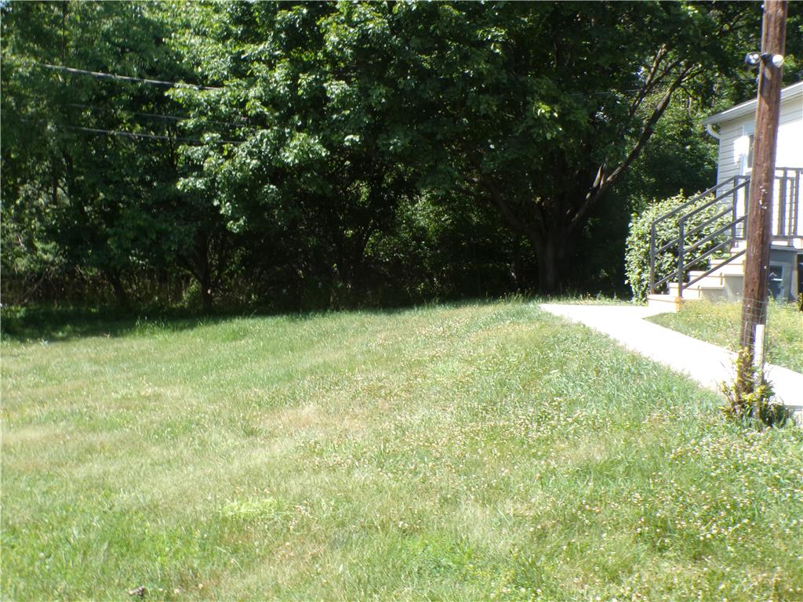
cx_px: 402
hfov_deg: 44.8
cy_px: 301
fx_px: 974
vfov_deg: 34.3
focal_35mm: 42
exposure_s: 1/52
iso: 100
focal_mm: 7.6
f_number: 8.9
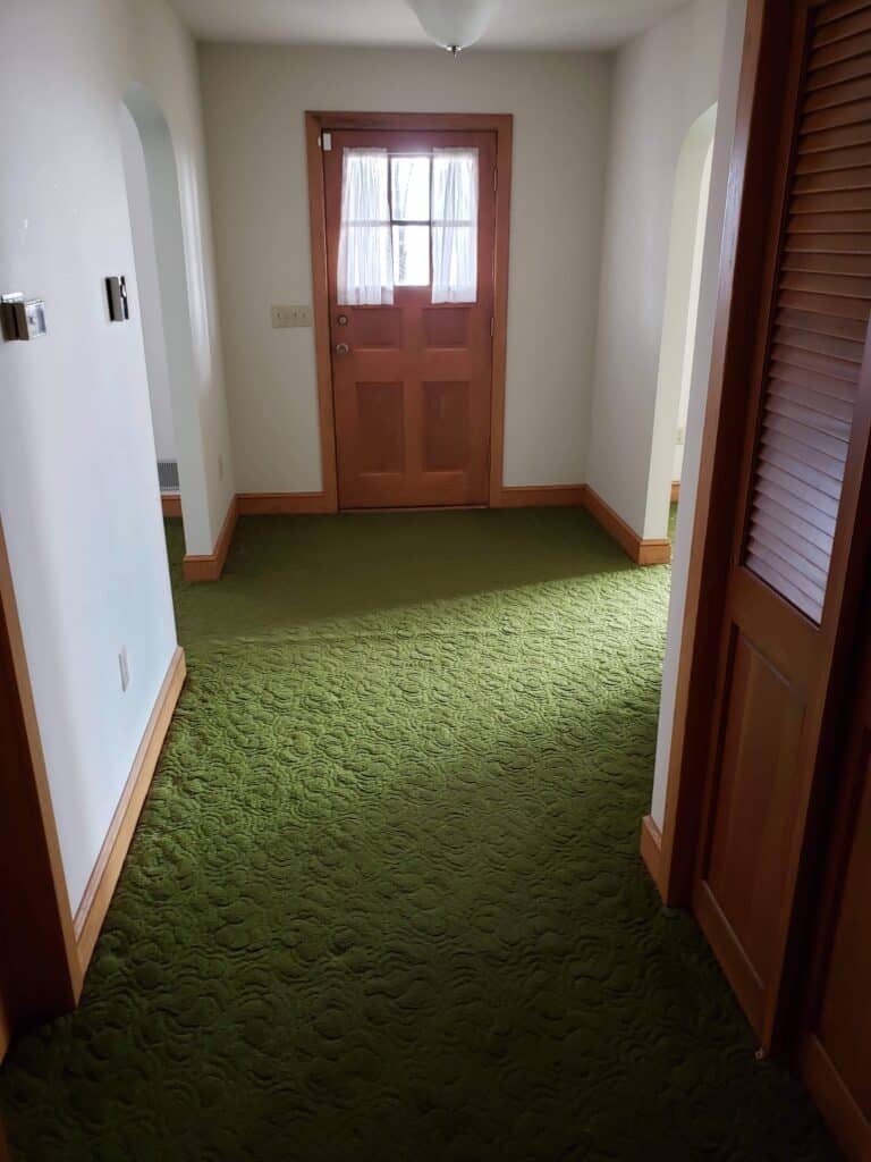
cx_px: 436
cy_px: 581
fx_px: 872
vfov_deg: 67.3
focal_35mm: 26
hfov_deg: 53.1
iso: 250
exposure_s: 1/20
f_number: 2.4
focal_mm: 4.3
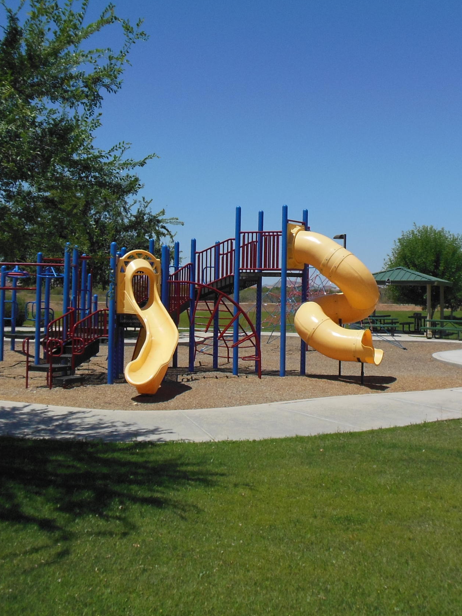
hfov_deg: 32.1
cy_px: 242
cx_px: 263
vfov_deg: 41.9
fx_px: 801
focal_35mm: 45
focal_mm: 4.5
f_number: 6.4
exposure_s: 1/800
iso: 125
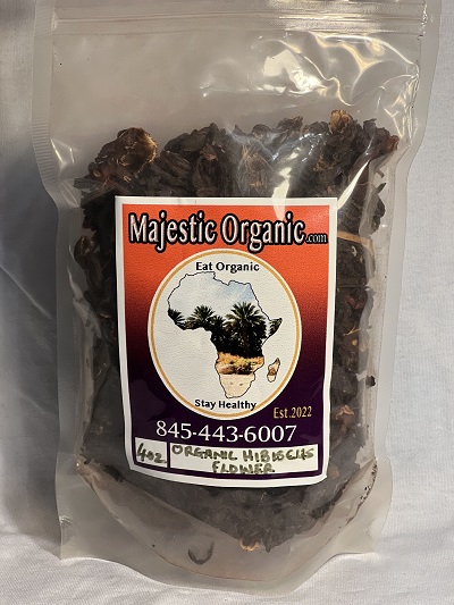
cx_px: 227
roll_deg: -0.3
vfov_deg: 25.3
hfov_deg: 19.1
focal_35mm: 77
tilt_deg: -14.4
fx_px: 1346
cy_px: 302
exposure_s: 1/120
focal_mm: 9
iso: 160
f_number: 2.8
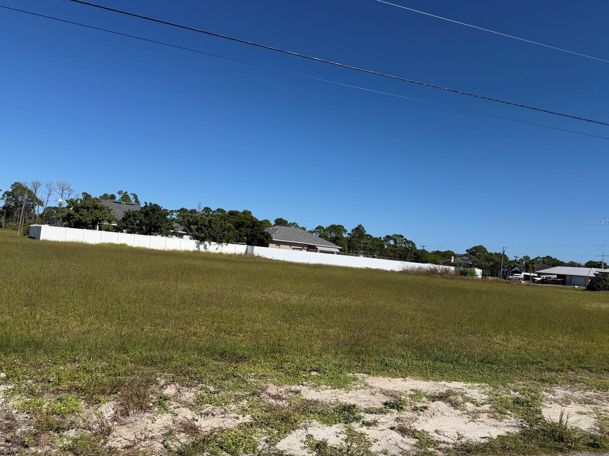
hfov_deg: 69.4
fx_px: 440
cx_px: 305
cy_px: 221
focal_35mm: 25
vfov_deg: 54.9
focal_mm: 6.76
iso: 80
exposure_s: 1/7353
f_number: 1.78
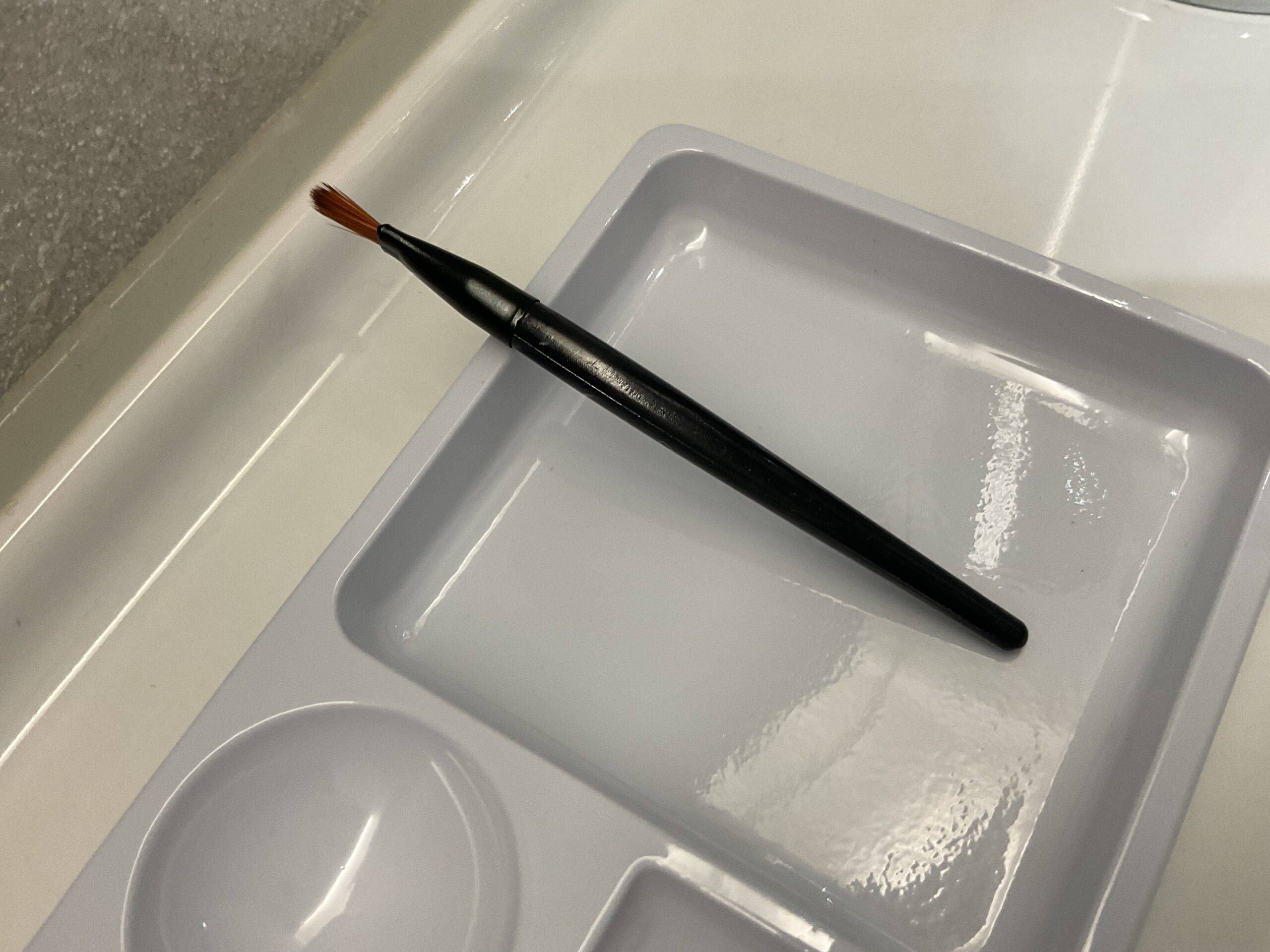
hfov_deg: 61.7
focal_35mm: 29
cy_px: 476
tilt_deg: -63.7
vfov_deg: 48.2
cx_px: 635
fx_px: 1064
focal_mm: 3
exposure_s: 1/60
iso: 100
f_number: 1.8
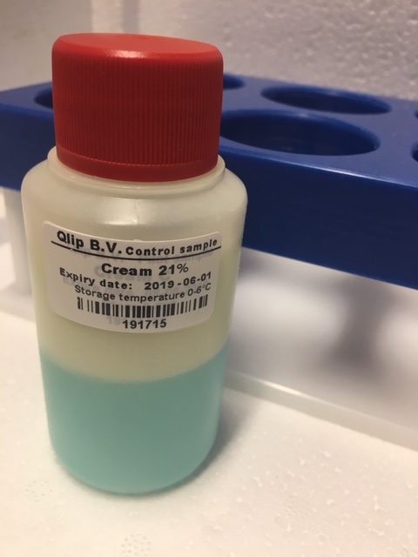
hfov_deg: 48.2
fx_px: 467
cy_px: 278
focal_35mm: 29
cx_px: 209
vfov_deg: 61.7
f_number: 2.2
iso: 25
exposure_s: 1/33
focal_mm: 4.15
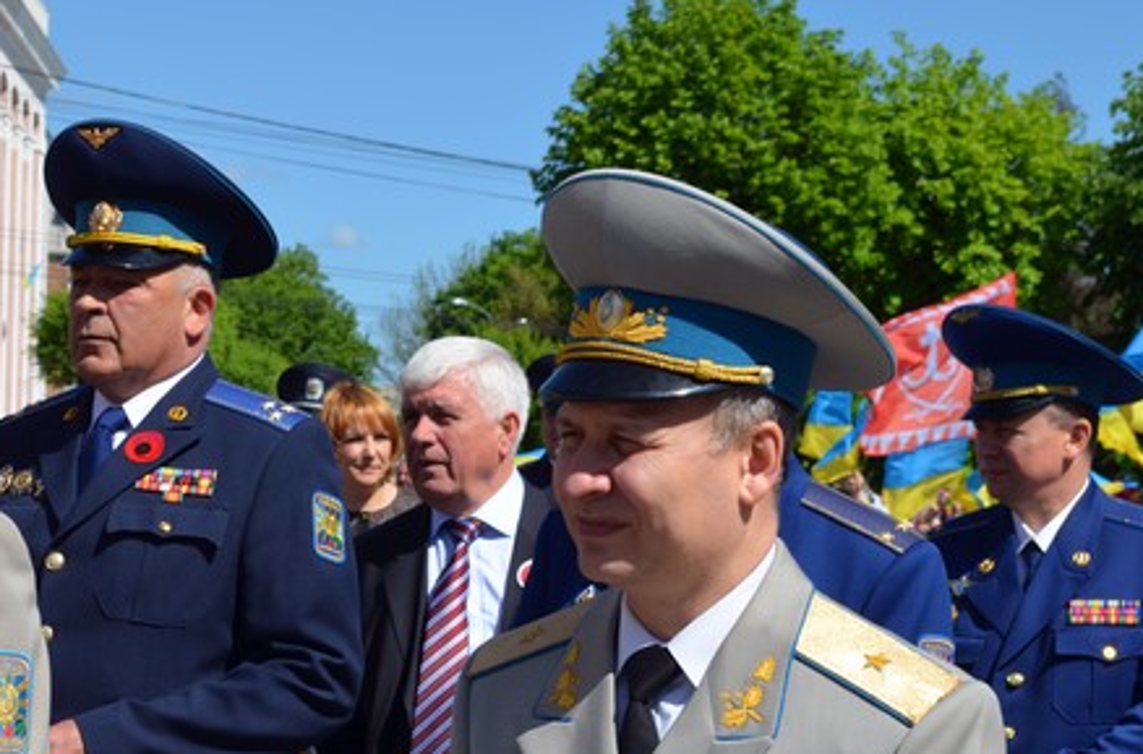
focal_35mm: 96
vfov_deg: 14.1
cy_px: 513
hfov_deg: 21.3
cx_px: 431
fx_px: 3038
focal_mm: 40
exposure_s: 1/320
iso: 100
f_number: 9
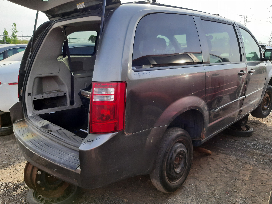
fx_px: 204
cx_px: 136
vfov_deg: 53.1
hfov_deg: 67.3
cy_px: 102
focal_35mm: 26
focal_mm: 3.92
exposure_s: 1/317
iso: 40
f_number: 1.7
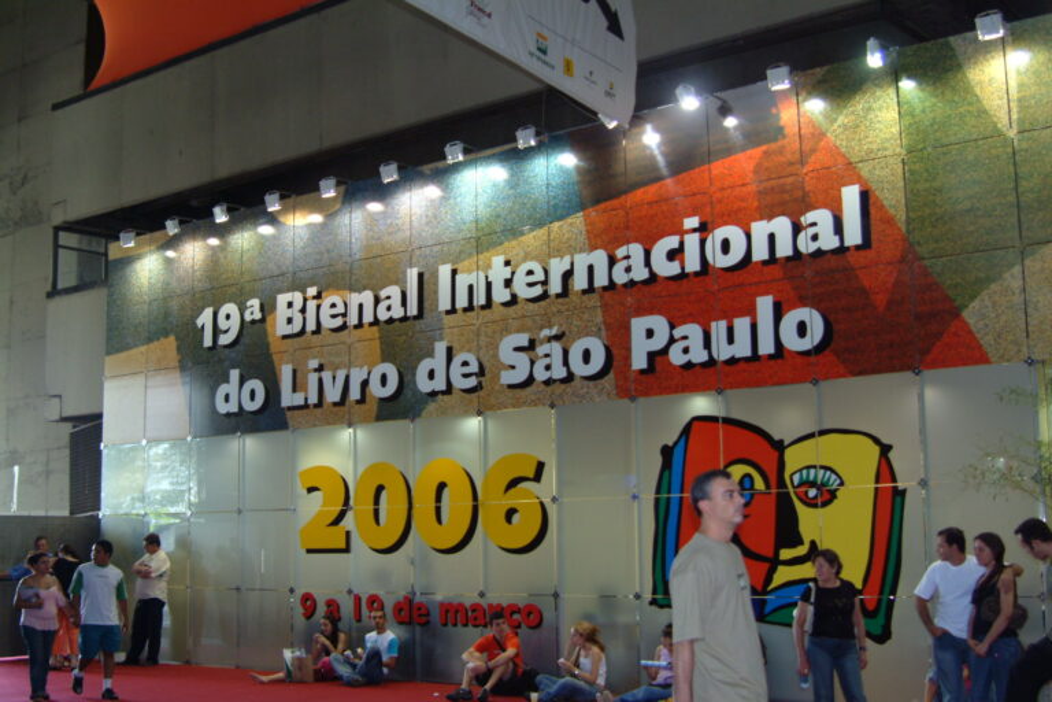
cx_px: 526
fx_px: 1227
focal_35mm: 42
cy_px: 351
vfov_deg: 31.9
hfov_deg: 46.4
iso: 400
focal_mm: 28
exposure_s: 1/180
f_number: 2.8
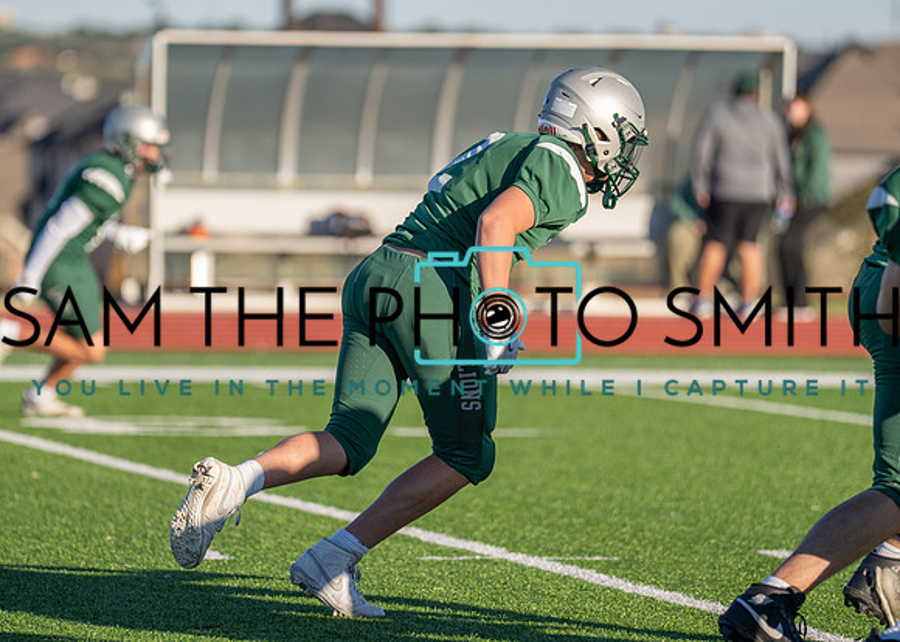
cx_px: 356
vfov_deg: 4.9
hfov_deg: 6.9
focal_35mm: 291
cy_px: 290
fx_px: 7449
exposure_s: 1/4000
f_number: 2.8
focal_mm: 200
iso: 320
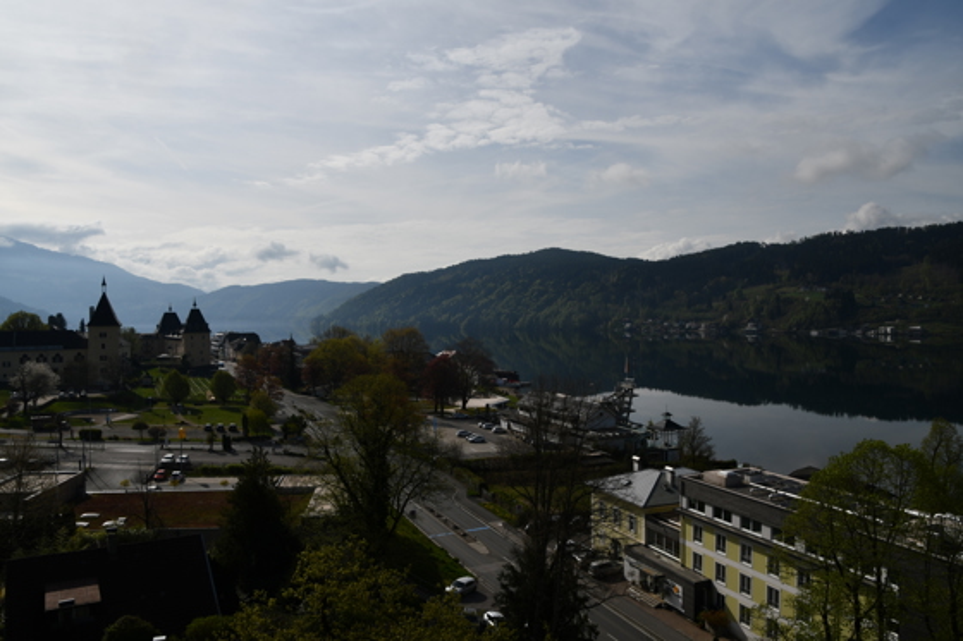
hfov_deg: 67.4
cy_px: 320
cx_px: 482
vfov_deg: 47.9
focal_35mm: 27
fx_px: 722
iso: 100
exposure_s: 1/500
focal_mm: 18
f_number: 11
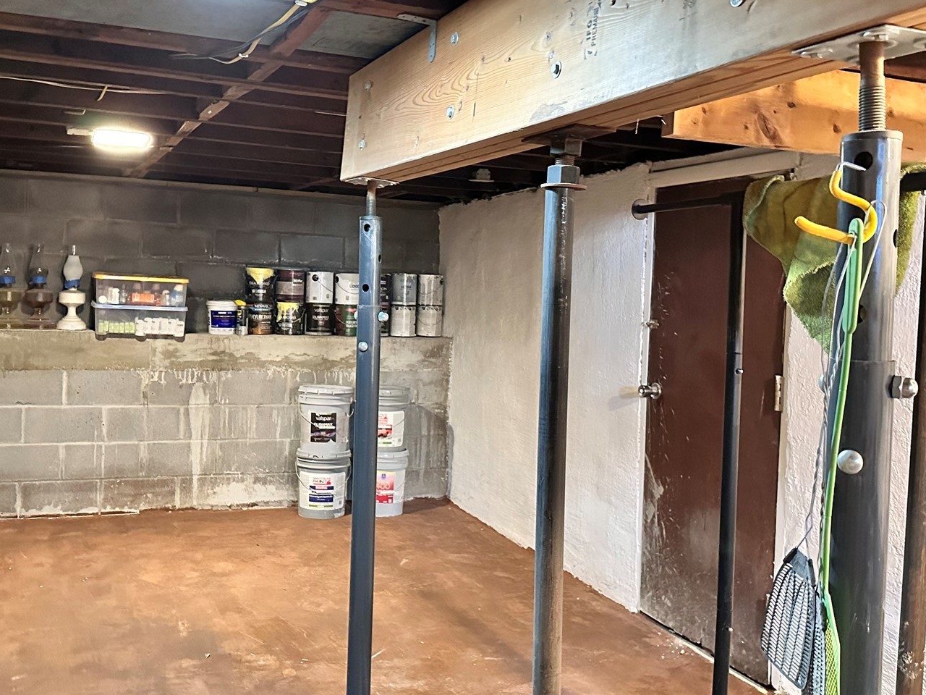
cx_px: 427
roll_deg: -1.4
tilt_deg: -1.2
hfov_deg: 51.3
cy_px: 332
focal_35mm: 36
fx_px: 963
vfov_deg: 39.6
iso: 800
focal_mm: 6.86
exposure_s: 1/40
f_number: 1.78
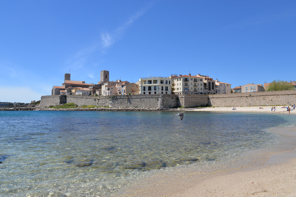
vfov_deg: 53.2
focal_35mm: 24
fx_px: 197
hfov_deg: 73.7
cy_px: 98
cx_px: 148
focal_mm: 24
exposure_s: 1/250
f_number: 8
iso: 100
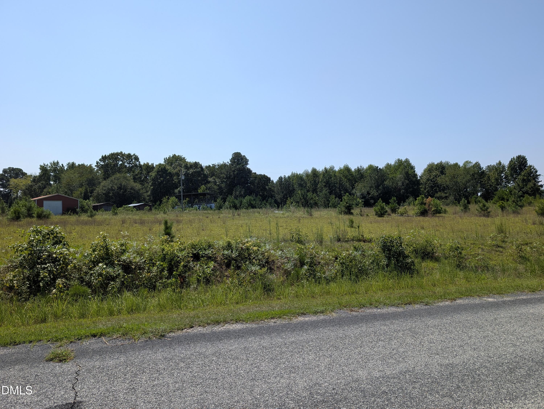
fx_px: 378
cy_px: 204
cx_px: 272
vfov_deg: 56.9
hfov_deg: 71.5
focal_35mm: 24
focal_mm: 6.9
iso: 21
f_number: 1.68
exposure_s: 1/1232
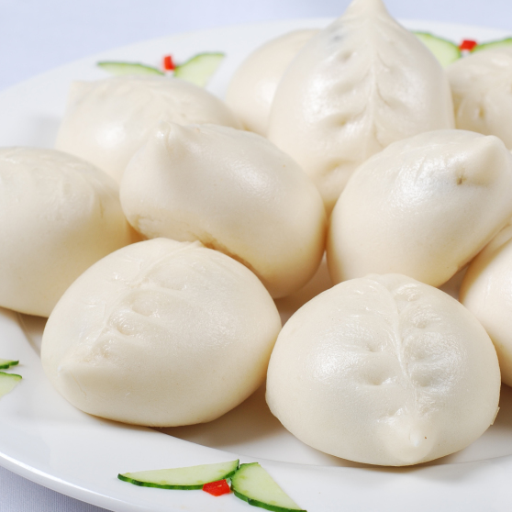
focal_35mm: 117
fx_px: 1958
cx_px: 368
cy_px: 268
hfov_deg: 14.9
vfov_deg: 14.9
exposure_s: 1/160
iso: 100
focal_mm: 50
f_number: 10
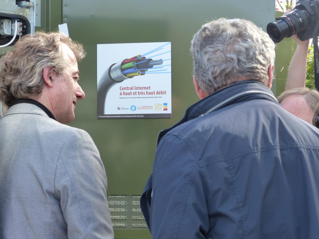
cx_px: 162
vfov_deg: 17.4
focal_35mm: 85
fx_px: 783
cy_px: 116
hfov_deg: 23.0
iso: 160
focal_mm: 14.5
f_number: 4
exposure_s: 1/125
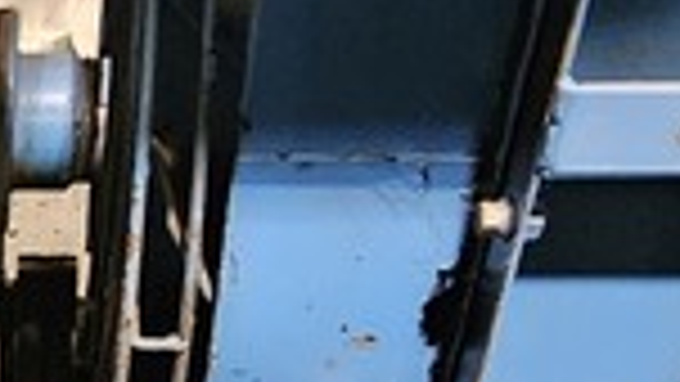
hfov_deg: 21.4
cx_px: -455
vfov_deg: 15.6
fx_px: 1353
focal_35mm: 75
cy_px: 431
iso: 640
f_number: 2.2
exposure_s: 1/30
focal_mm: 2.2
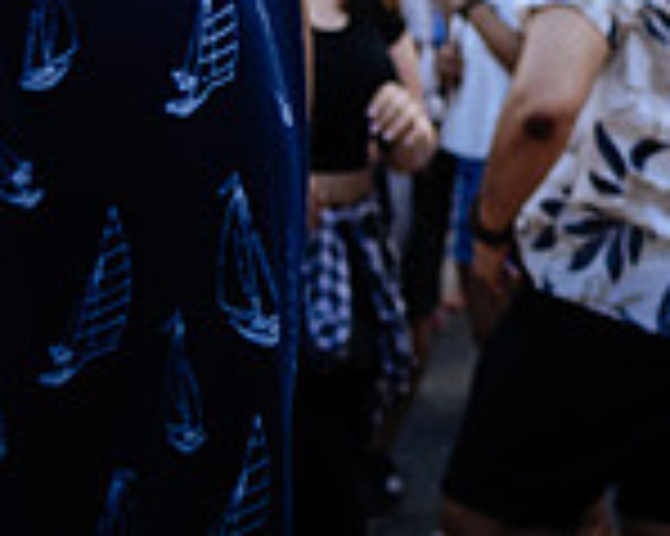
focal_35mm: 142
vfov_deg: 10.8
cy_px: 52
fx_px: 2814
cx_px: 967
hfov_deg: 12.9
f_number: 3.5
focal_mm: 26
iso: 100
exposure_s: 1/250
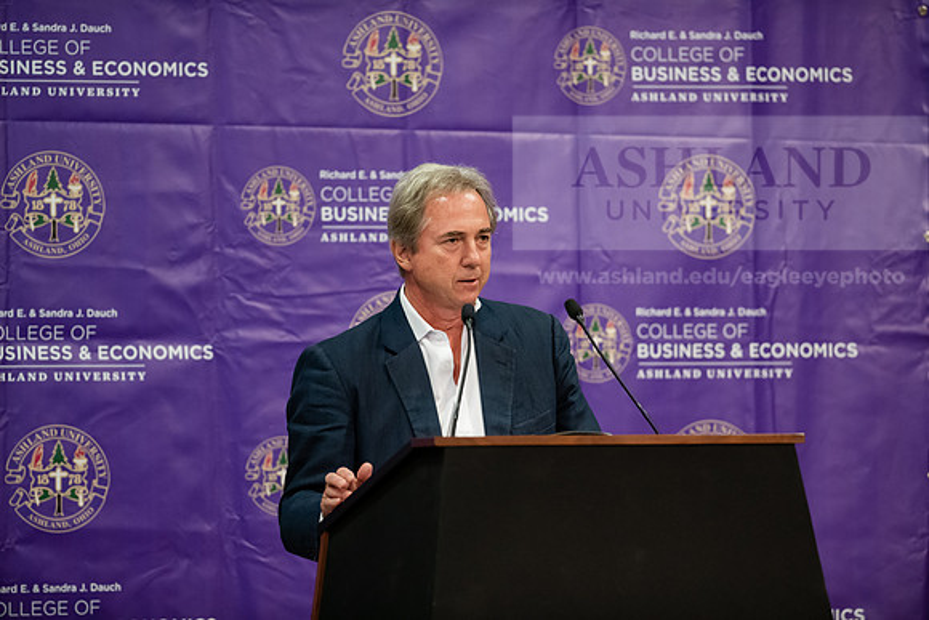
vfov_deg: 4.6
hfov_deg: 6.9
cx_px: 464
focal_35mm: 300
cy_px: 310
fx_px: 7743
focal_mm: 300
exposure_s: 1/200
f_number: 3.2
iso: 2000
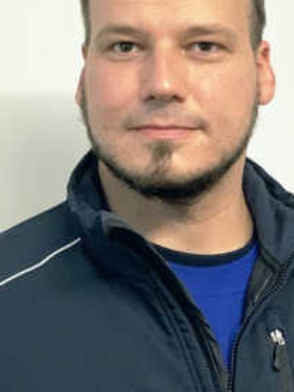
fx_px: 849
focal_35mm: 75
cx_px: 172
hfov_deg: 19.6
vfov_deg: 26.0
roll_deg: +0.6
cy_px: 180
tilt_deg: +2.2
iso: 320
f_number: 2.4
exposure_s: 1/33
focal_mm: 6
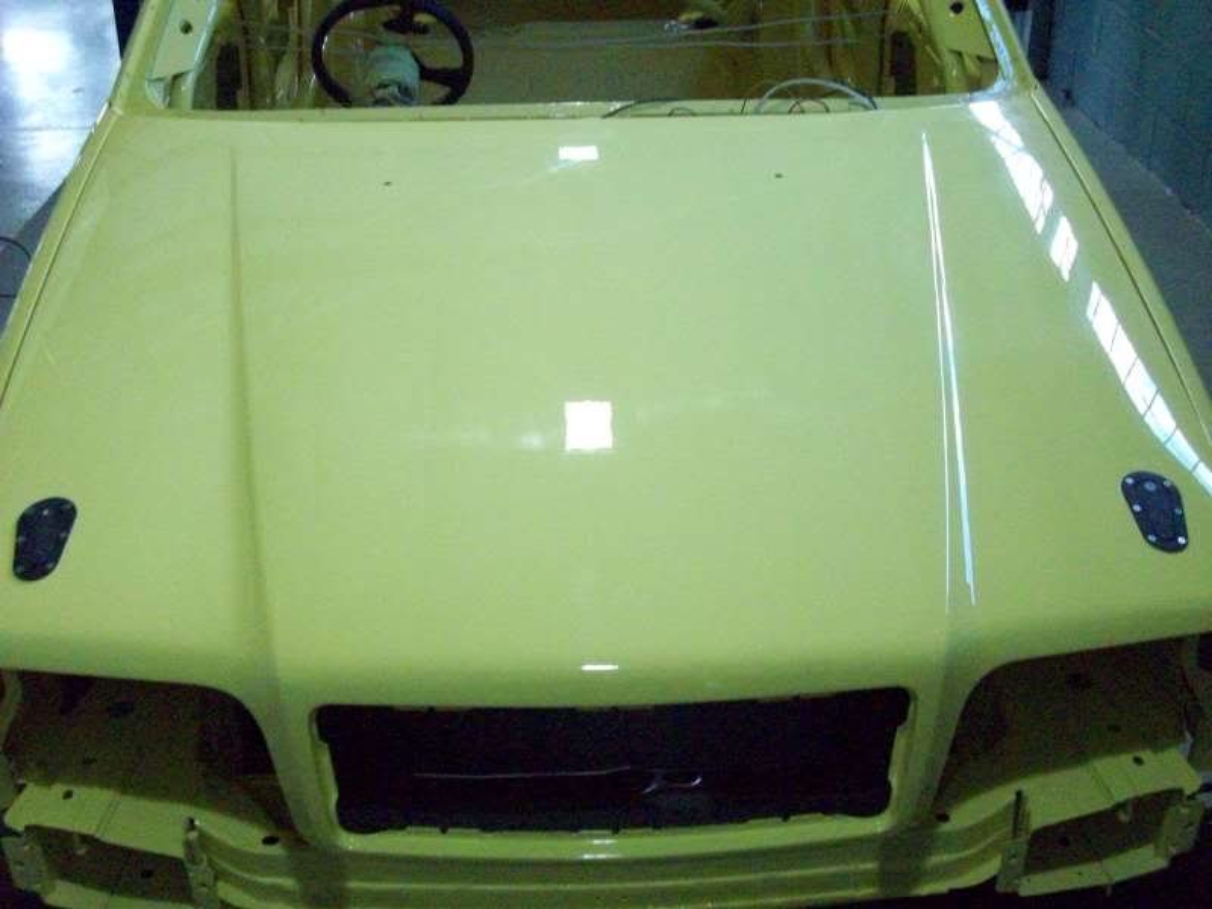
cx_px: 606
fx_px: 1611
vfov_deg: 31.5
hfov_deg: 41.2
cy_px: 454
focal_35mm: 46
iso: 564
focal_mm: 7.6
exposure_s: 1/144
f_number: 3.1
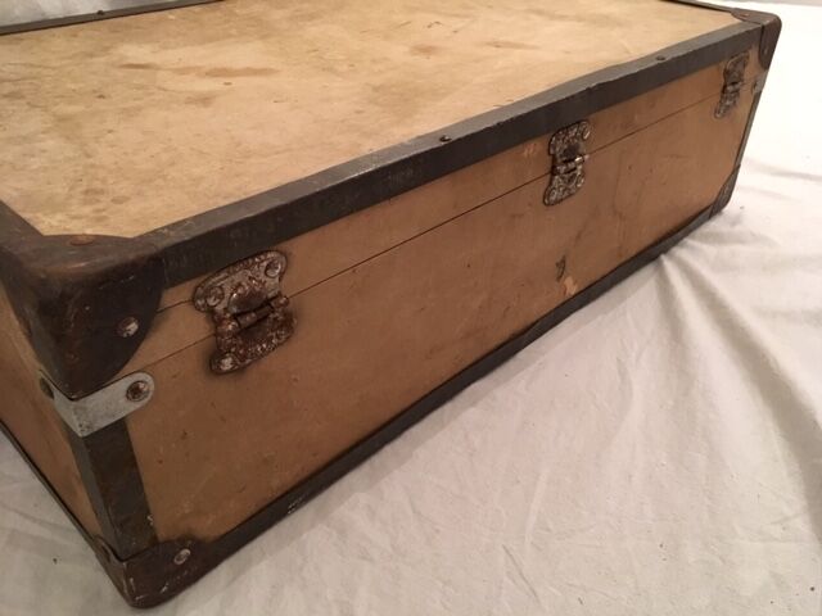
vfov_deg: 48.2
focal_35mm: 29
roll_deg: -0.7
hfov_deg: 61.7
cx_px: 411
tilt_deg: -35.5
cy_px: 308
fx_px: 689
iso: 250
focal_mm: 4.15
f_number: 2.2
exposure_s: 1/17
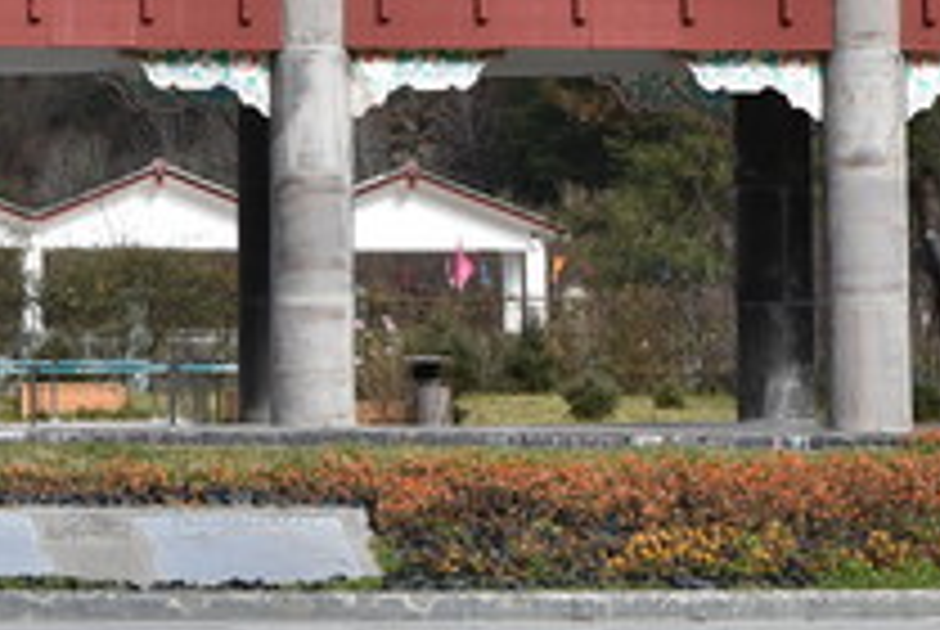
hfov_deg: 11.4
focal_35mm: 178
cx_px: 4
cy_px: -110
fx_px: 4654
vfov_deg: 7.7
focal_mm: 62
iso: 200
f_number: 6.3
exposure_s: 1/640
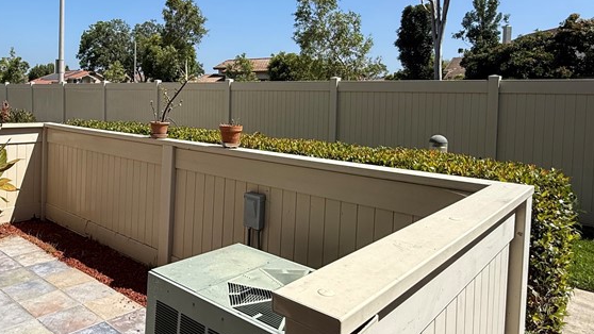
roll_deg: -1.9
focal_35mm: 28
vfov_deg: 40.9
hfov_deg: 67.0
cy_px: 108
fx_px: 441
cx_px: 226
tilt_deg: -1.0
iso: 50
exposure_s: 1/2024
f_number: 2.2
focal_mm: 2.22
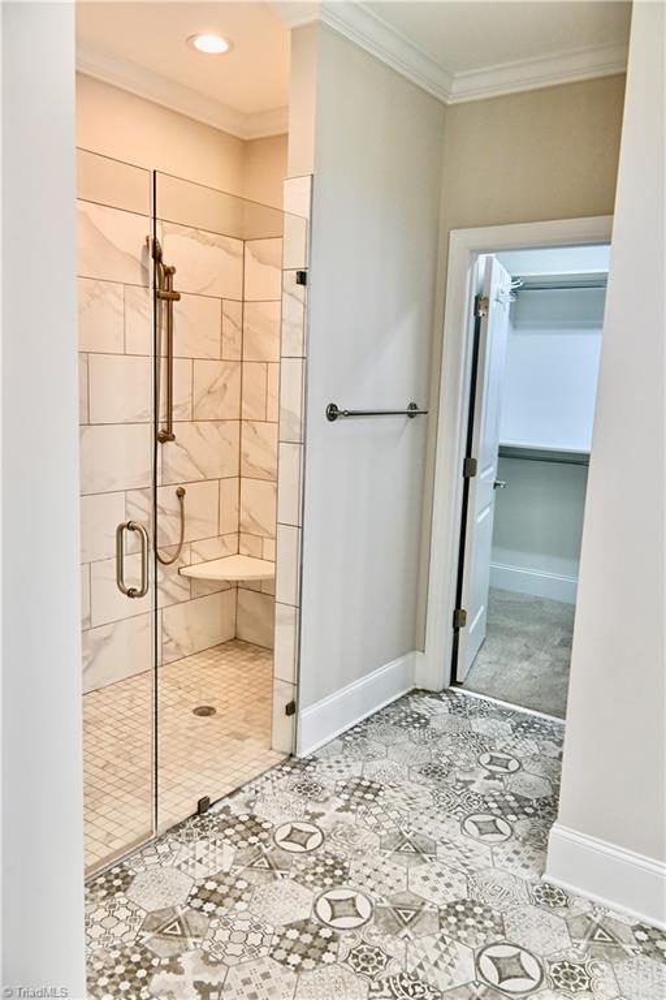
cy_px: 500
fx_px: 749
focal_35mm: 27
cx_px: 333
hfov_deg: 47.9
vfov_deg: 67.4
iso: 560
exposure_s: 1/30
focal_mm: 18
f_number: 8
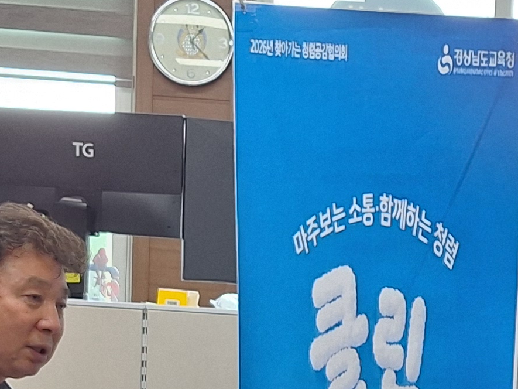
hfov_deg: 18.4
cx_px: 425
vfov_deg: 13.1
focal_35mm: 106
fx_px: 1586
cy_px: 599
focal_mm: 5.54
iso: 50
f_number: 1.8
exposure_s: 1/60
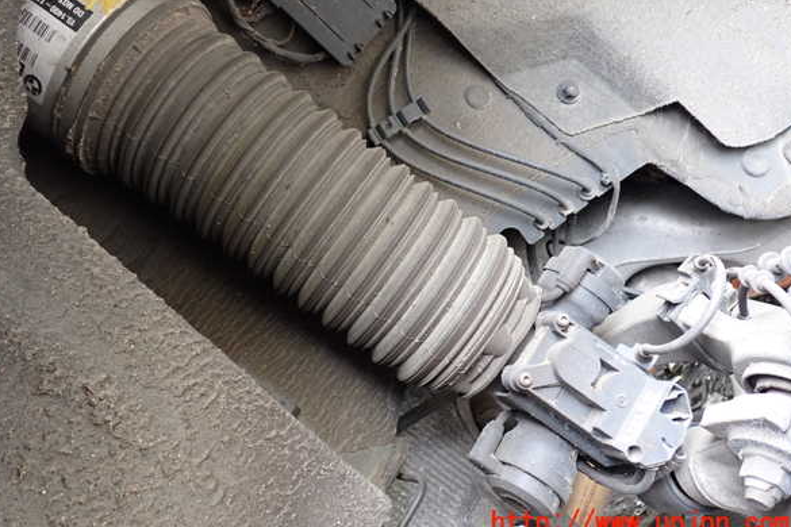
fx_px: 703
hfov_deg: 58.7
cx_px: 391
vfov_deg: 41.1
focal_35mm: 32
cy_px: 236
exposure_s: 1/30
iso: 400
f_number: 2.3
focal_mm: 5.4
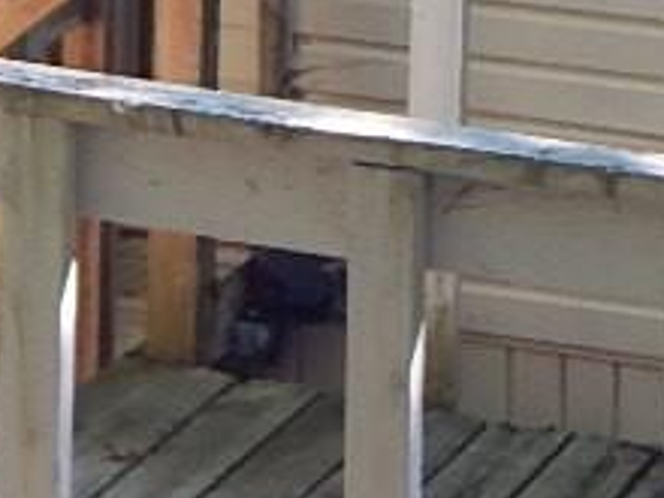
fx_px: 4316
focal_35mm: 225
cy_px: -752
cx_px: 824
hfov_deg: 8.7
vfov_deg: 6.3
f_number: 3.2
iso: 125
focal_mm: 5.6
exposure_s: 1/50
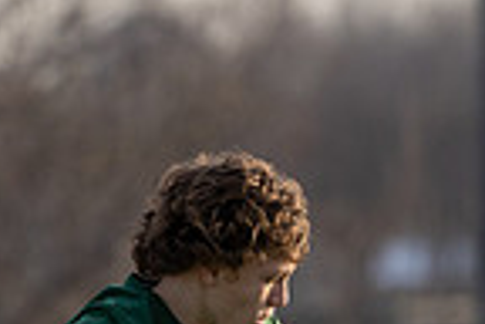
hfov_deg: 1.7
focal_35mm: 1233
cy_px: 582
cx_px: 168
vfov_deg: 1.1
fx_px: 16610
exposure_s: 1/1250
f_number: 5.6
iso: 800
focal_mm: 306
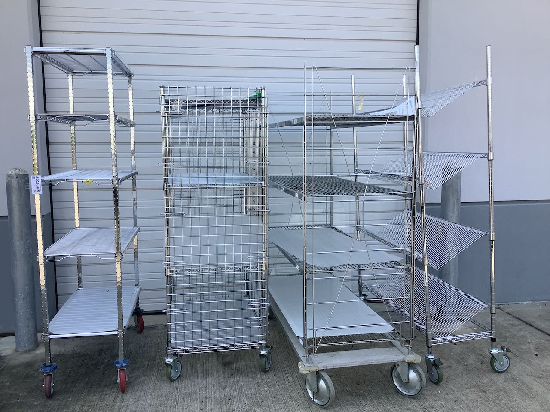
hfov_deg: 58.4
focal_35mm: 31
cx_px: 275
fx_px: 493
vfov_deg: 45.4
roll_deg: +0.8
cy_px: 206
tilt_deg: -6.6
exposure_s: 1/595
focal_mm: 3.3
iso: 25
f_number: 2.4
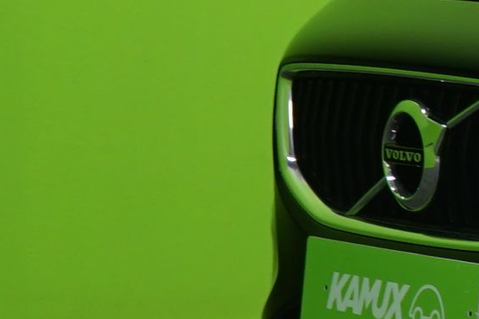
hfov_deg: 5.3
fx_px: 4763
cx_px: 1617
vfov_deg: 3.8
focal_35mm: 358
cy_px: -154
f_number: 5
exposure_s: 1/8
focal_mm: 51
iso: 400
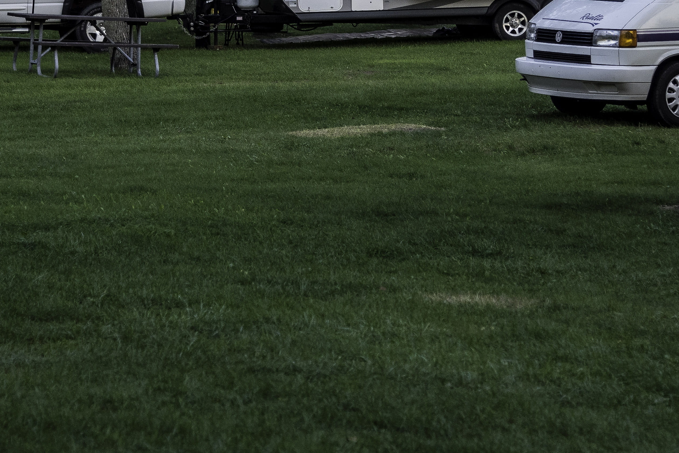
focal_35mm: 178
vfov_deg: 7.7
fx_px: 3358
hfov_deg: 11.5
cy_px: -24
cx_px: 254
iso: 800
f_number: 4
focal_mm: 75
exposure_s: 1/500
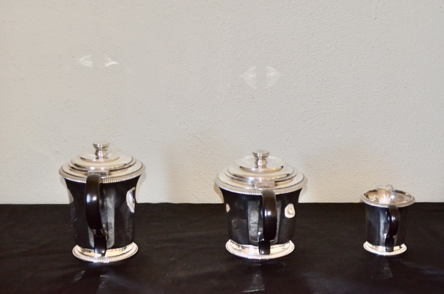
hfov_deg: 24.7
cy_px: 147
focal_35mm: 82
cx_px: 222
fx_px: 1015
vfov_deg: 16.5
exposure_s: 1/60
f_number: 5.6
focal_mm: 55
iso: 2200
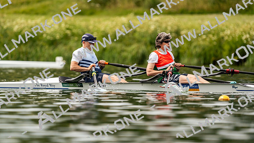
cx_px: 127
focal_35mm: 631
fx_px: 4249
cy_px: 62
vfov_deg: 1.9
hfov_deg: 3.4
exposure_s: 1/2000
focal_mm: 600
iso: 320
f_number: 6.3
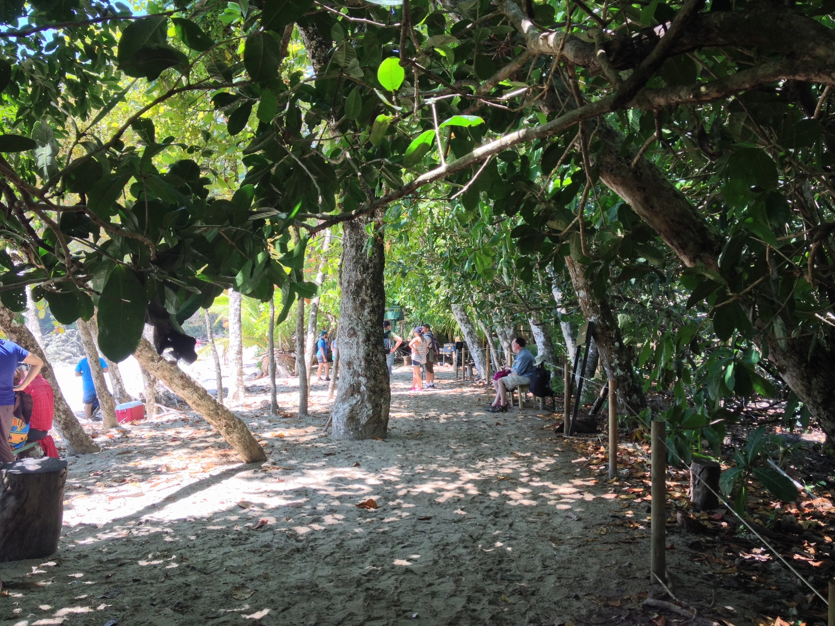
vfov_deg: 40.7
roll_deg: -0.7
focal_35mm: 35
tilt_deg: -2.8
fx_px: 844
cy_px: 313
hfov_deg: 52.6
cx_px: 418
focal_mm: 4.28
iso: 50
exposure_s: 1/125
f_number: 2.4
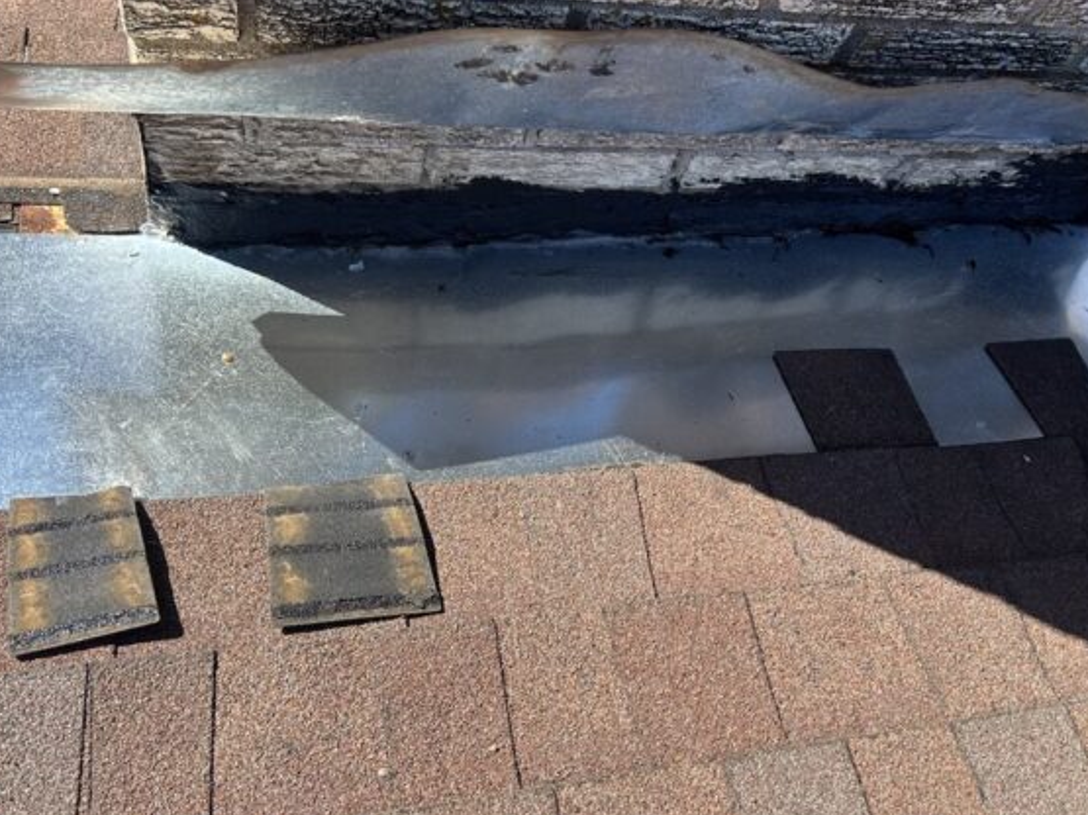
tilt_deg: -63.0
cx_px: 600
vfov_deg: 39.6
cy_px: 437
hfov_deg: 51.3
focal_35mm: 36
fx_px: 1131
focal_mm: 5.7
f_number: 1.5
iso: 50
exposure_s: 1/1575
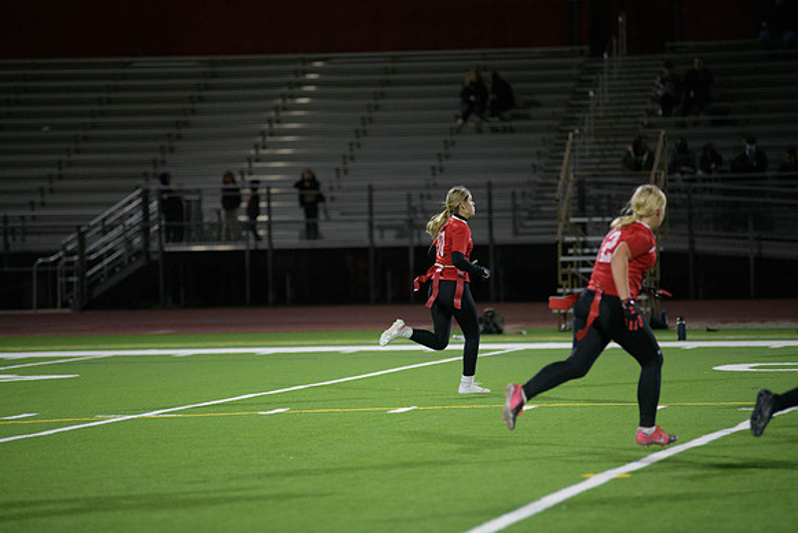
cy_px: 266
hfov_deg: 10.3
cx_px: 399
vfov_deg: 6.9
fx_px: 4434
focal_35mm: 200
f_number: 2.8
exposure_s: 1/640
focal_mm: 200
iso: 3200
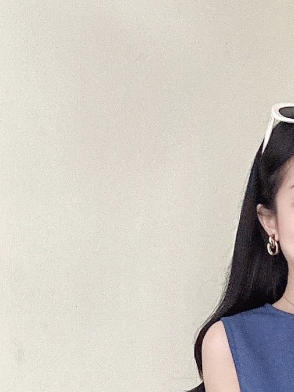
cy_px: 697
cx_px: 341
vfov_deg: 18.7
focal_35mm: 82
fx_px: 928
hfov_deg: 17.3
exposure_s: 1/60
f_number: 1.9
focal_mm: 2.69
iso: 125
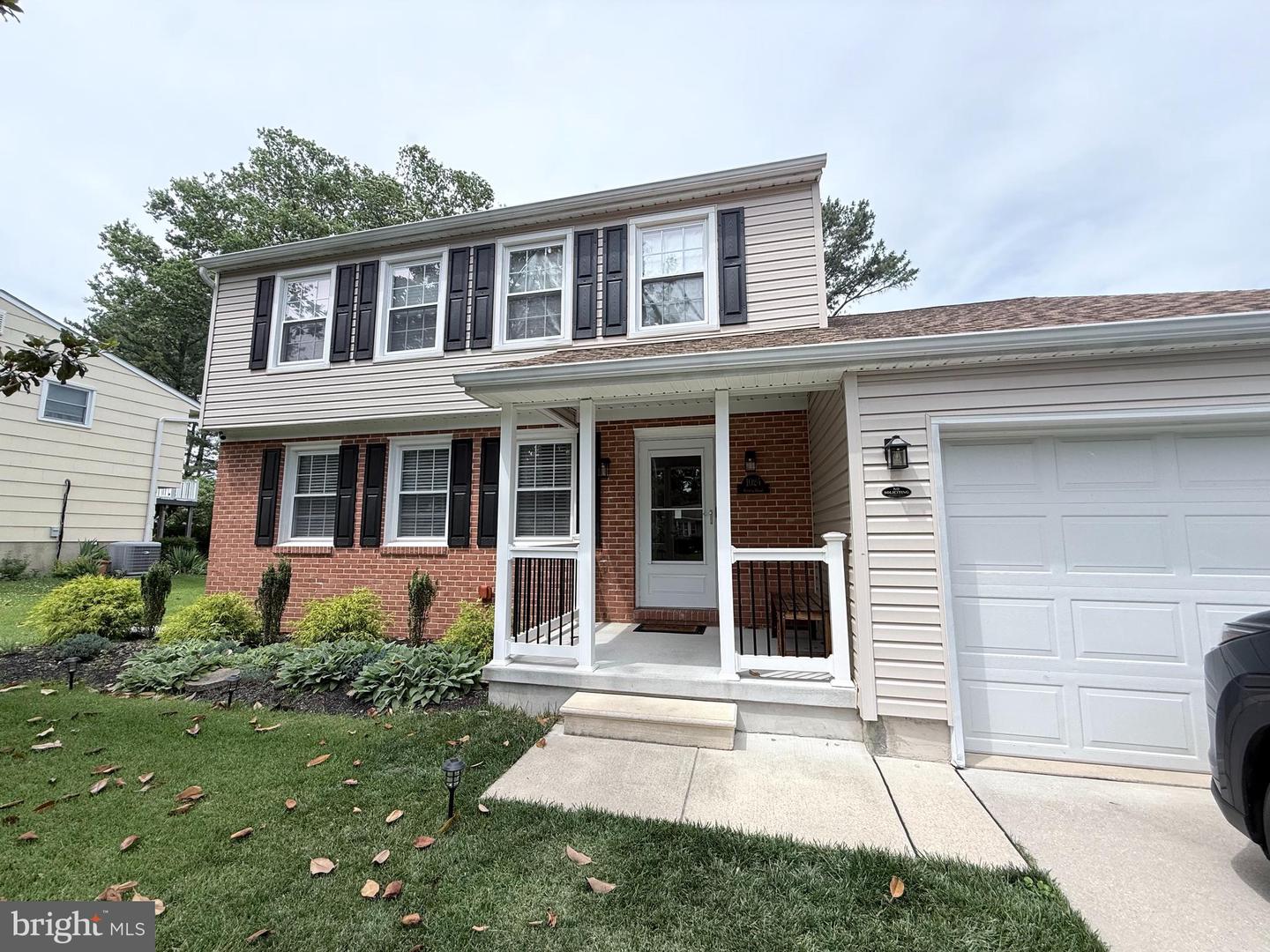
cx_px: 635
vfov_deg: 85.7
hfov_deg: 102.1
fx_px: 514
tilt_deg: +6.7
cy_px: 476
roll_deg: +0.1
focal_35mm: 14
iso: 50
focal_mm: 2.22
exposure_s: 1/942
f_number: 2.2
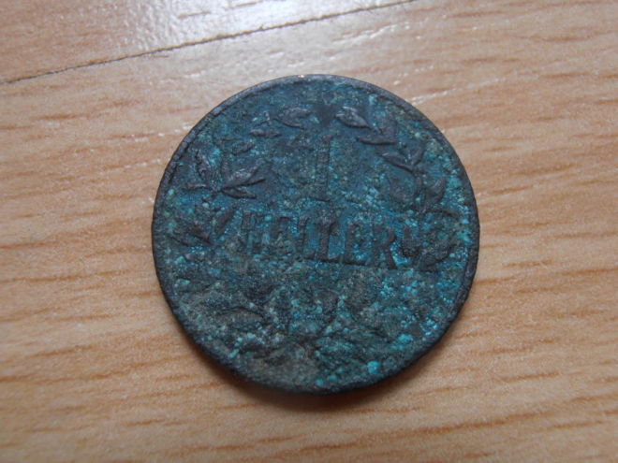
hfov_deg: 50.1
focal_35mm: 37
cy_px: 232
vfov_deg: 38.7
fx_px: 661
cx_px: 309
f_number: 3.9
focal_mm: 6.61
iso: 125
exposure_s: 1/10
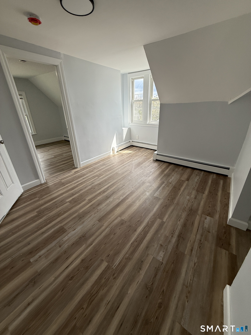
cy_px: 168
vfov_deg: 102.1
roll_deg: +1.3
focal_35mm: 14
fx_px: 135
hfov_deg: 85.7
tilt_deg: -23.4
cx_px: 126
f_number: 2.2
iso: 64
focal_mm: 2.22
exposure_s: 1/228
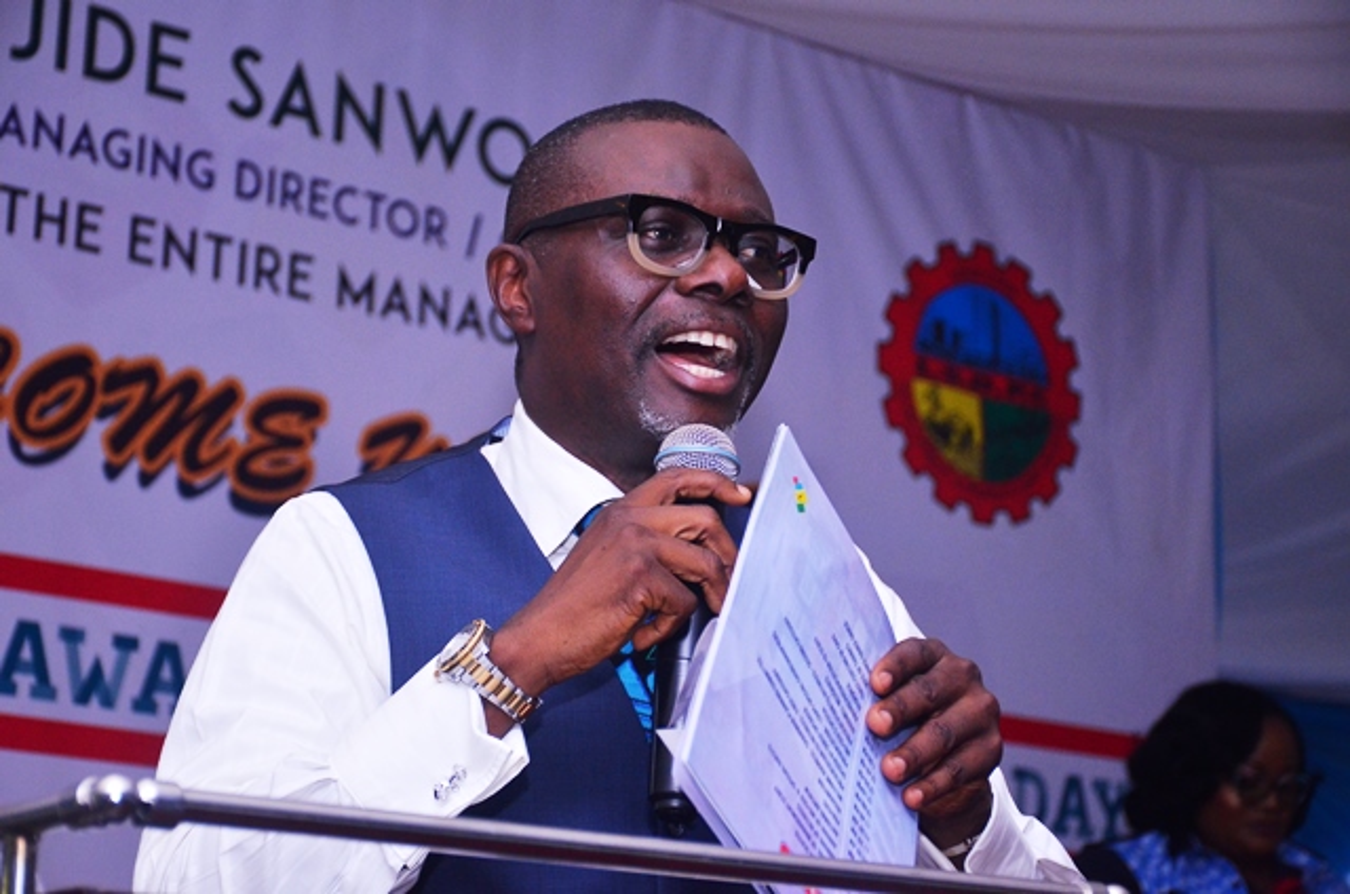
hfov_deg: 22.0
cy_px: 447
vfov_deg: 14.6
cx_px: 675
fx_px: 3481
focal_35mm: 93
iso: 1600
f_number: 5
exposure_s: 1/250
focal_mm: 62
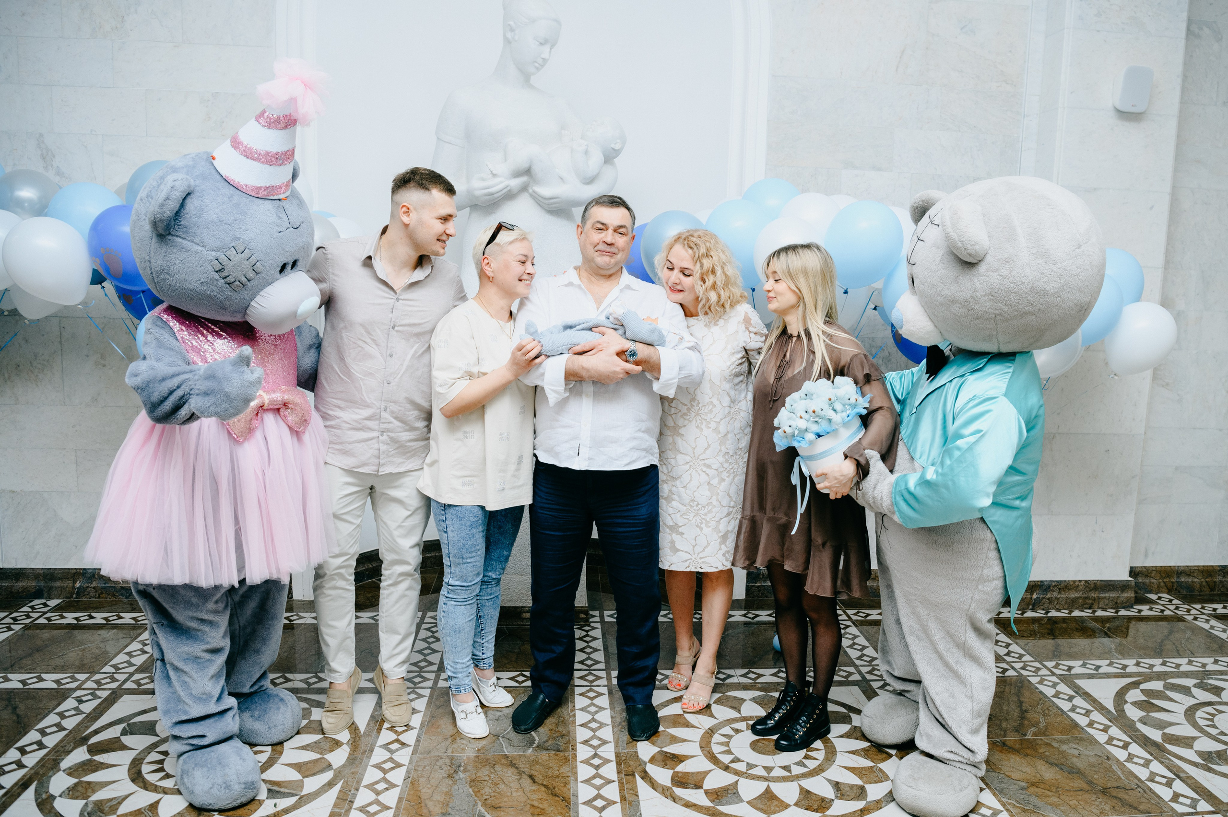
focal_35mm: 28
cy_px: 424
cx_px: 663
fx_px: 957
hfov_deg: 65.3
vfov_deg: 46.2
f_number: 4
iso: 320
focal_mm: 26
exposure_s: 1/160
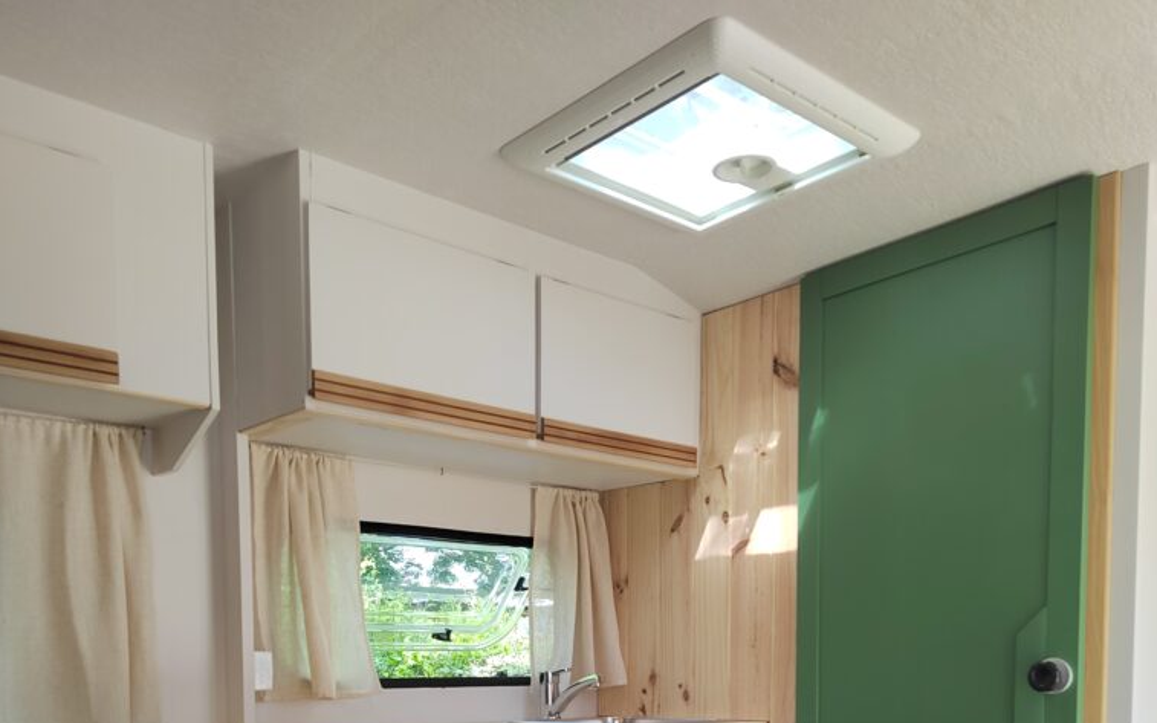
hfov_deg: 58.1
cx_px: 575
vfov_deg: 34.6
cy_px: 734
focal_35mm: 33
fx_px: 1040
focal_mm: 5.52
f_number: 1.9
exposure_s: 1/100
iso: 216
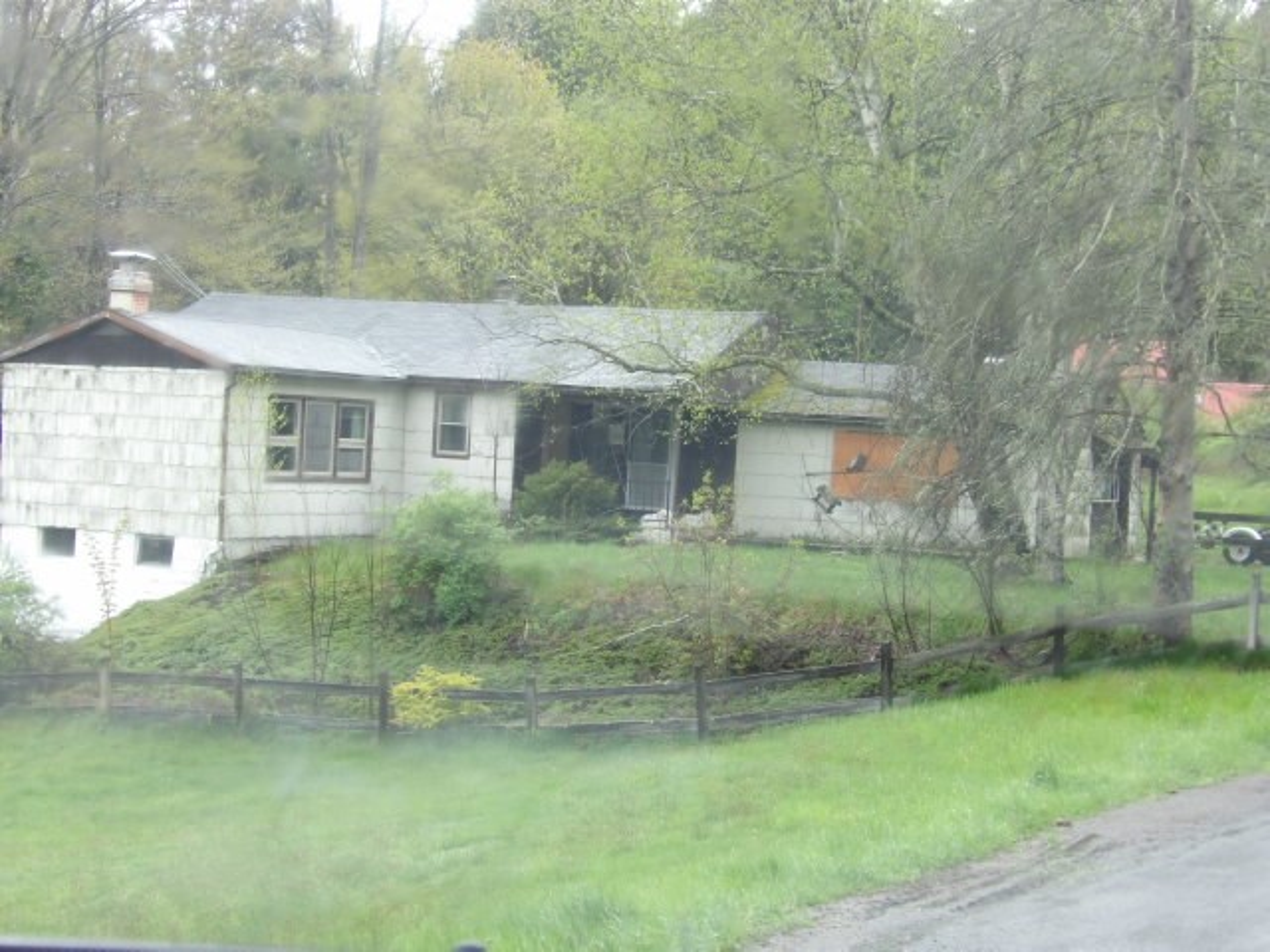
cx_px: 635
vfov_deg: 20.4
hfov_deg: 27.0
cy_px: 476
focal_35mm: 72
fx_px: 2642
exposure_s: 1/62
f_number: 4.1
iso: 200
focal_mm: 13
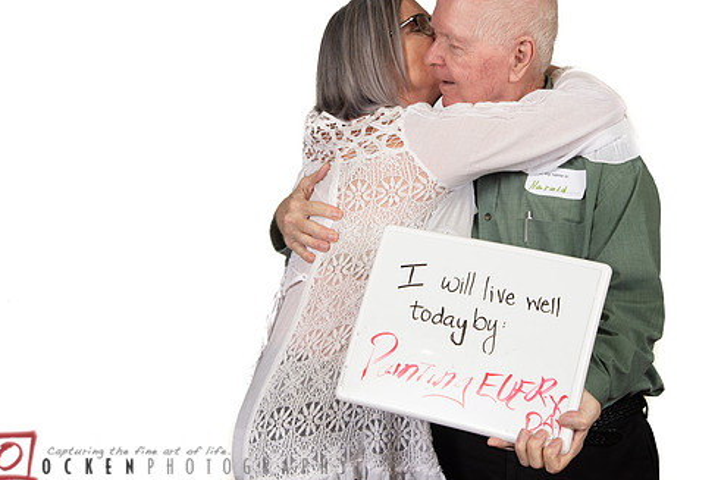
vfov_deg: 19.4
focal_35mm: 70
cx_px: 379
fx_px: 1397
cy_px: 165
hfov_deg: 28.8
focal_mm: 52
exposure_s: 1/80
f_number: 8
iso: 800
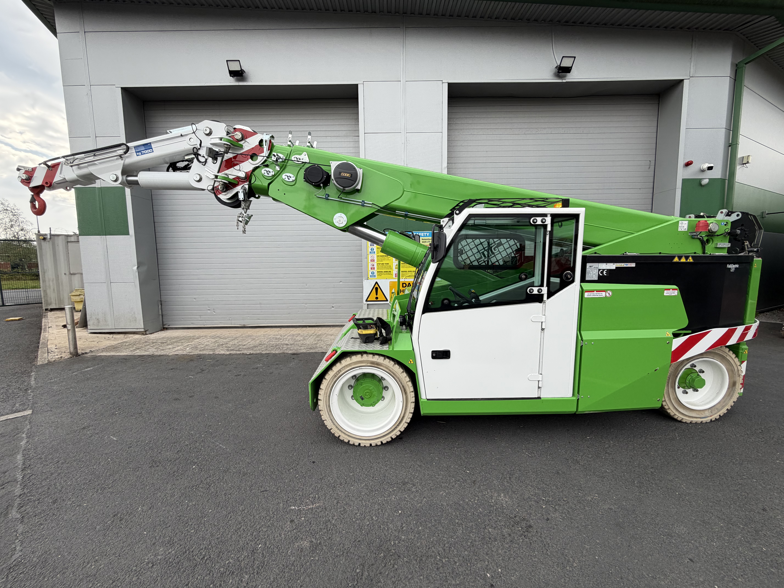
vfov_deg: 85.7
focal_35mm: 14
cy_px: 294
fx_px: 317
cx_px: 392
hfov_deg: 102.1
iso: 50
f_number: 2.2
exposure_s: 1/502
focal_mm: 2.22
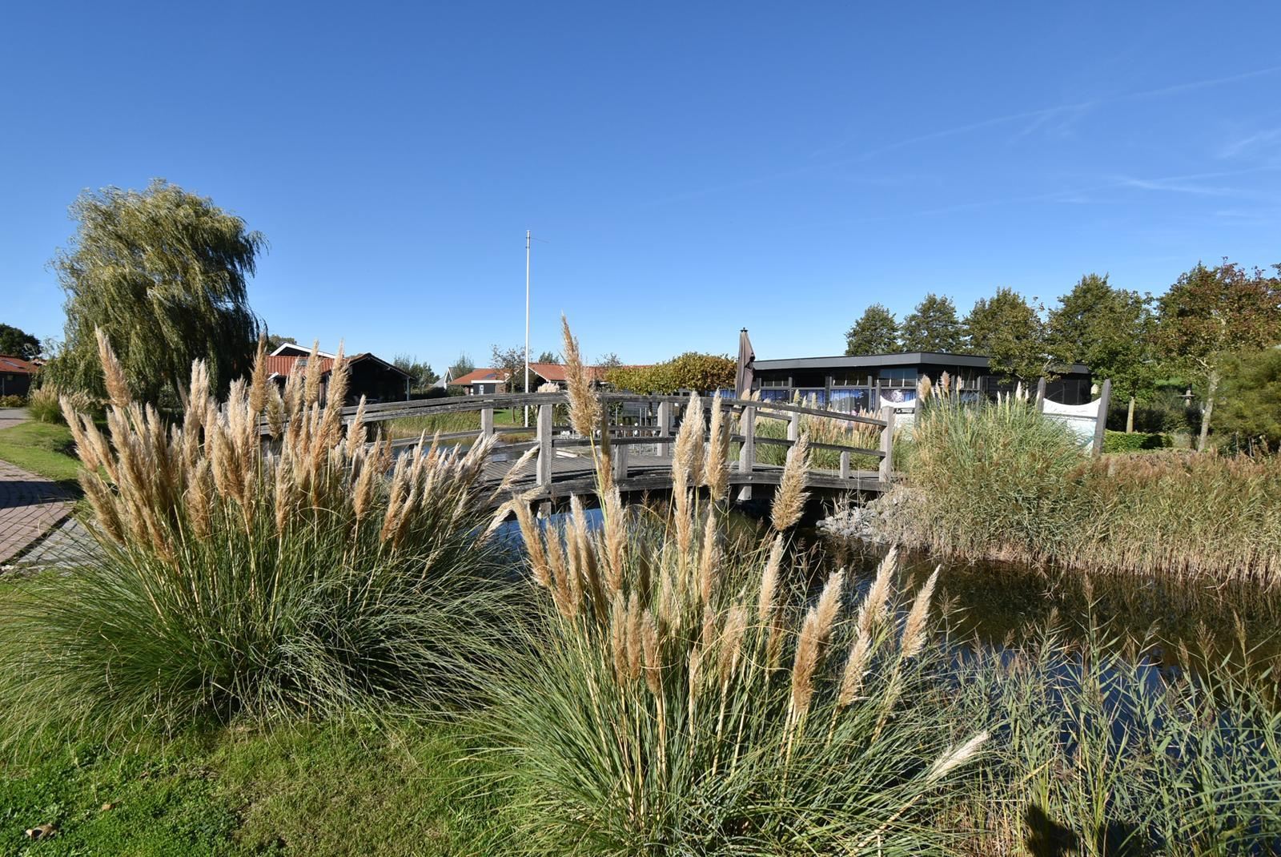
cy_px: 428
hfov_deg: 92.4
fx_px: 614
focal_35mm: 17
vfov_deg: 69.8
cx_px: 640
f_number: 9
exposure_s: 1/320
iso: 200
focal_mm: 11.5
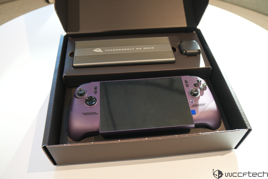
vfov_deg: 43.6
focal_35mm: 30
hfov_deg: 61.9
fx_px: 223
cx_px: 134
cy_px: 90
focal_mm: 20
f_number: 4
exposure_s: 1/15
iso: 320
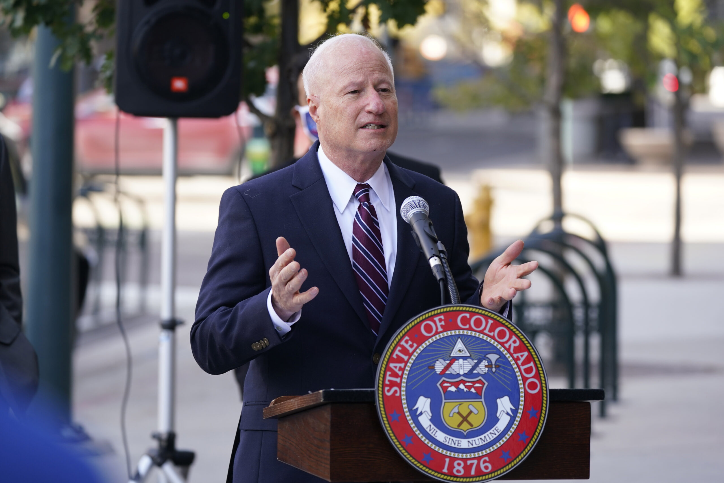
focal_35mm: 196
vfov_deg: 7.0
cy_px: 242
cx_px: 362
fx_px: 3942
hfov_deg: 10.5
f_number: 5.6
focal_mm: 196
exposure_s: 1/125
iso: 320
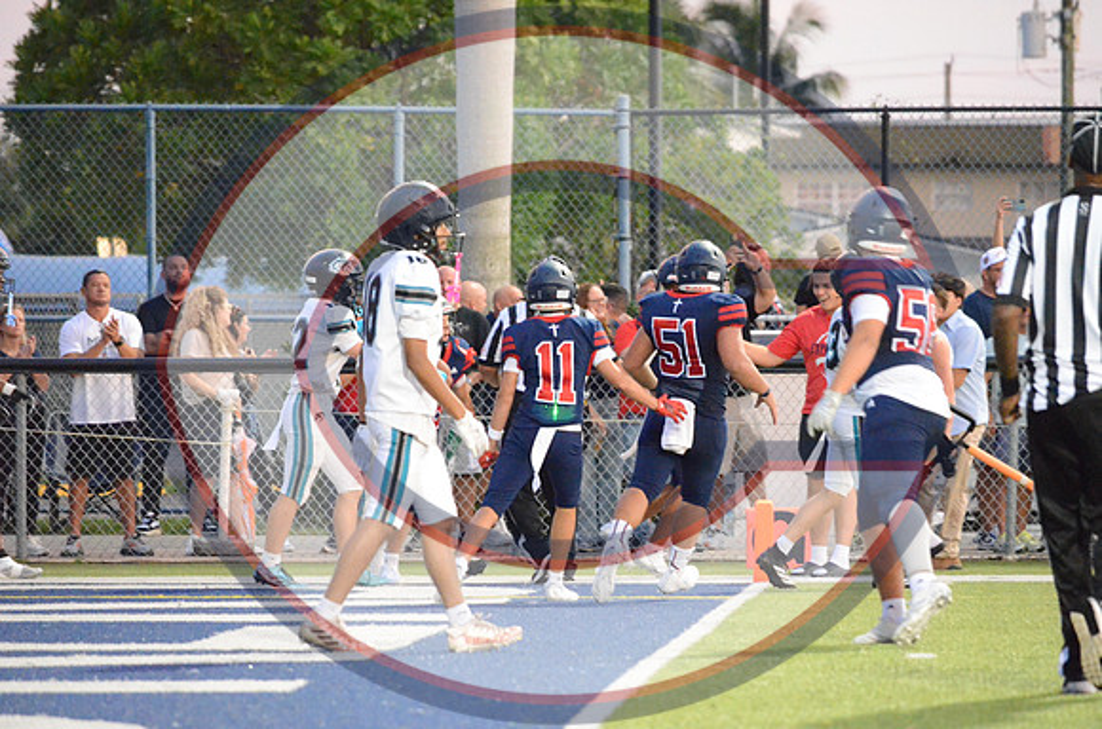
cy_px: 364
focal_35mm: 315
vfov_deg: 4.3
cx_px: 551
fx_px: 9621
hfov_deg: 6.6
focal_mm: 210
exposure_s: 1/250
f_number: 5.3
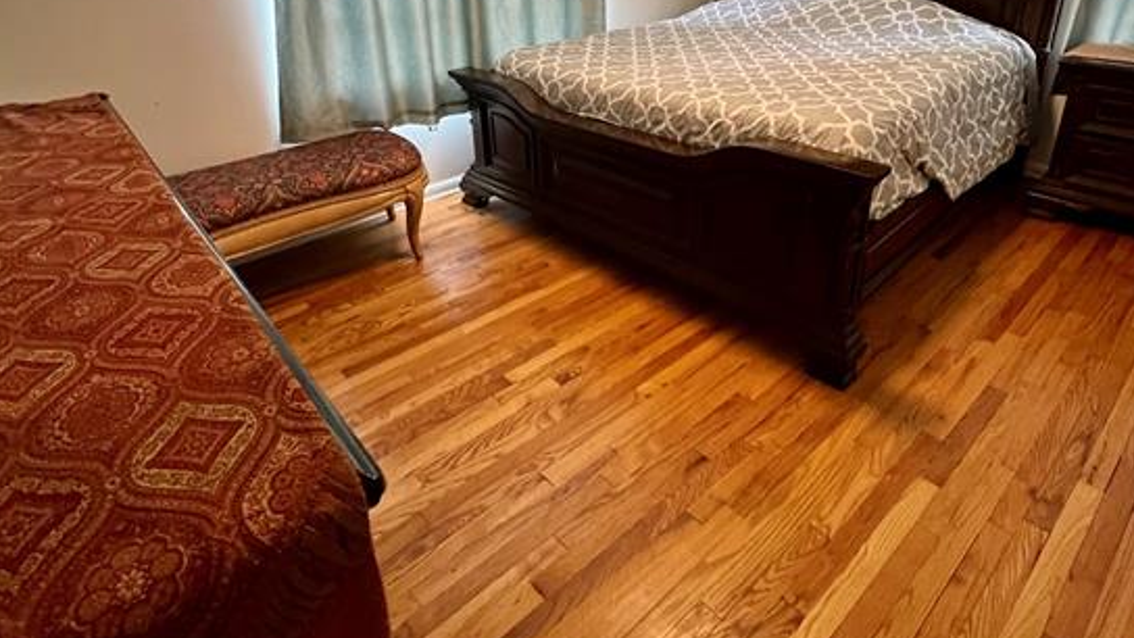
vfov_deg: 53.6
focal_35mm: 20
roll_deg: +1.9
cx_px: 582
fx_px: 601
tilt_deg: -19.9
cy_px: 169
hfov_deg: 86.6
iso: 500
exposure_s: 1/60
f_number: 1.8
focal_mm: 1.57
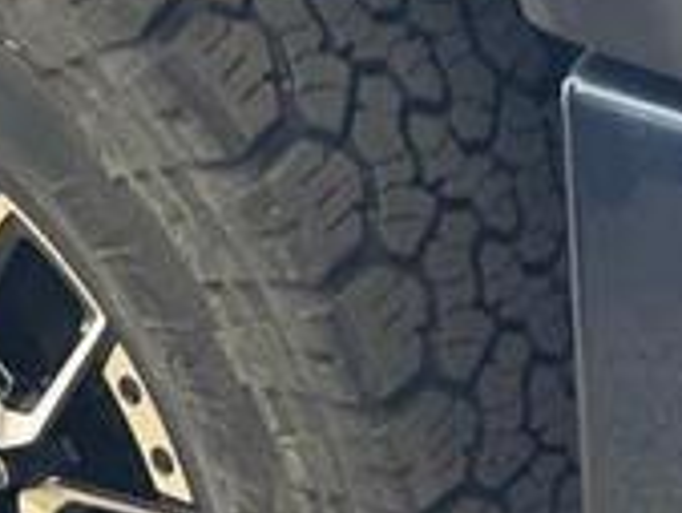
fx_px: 2819
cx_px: 178
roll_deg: -3.4
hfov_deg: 13.7
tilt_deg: -33.3
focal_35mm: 143
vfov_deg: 10.3
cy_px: 444
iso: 320
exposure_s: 1/40
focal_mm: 6.76
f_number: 1.78
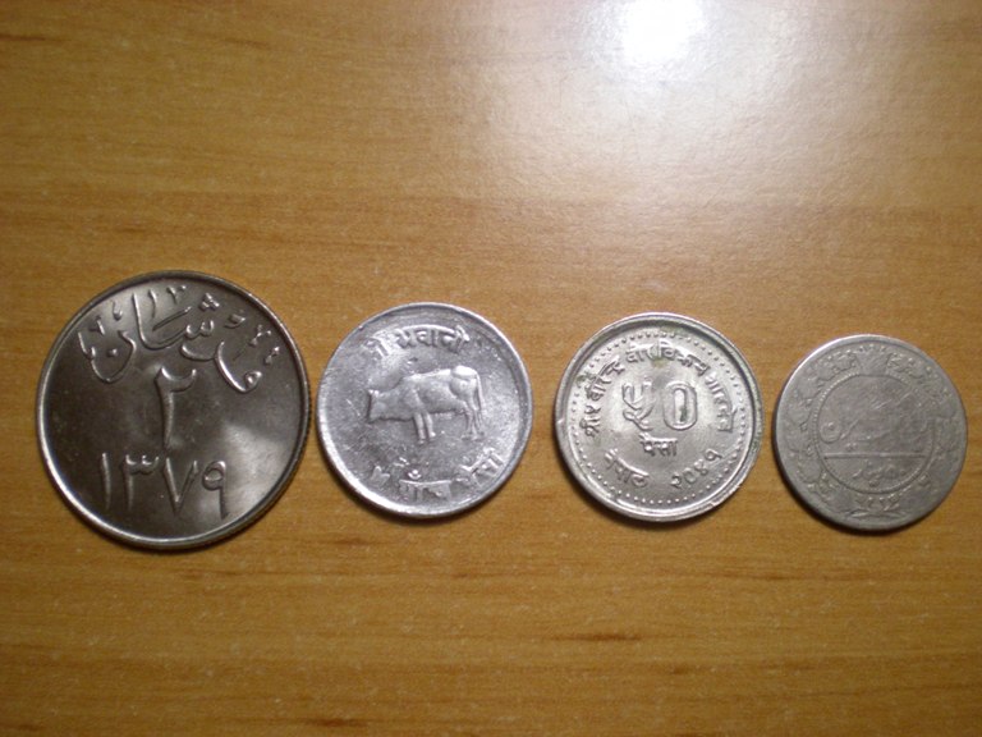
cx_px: 491
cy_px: 368
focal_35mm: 38
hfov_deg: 49.0
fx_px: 1078
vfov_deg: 37.7
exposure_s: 1/40
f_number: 3.1
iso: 200
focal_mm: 6.3
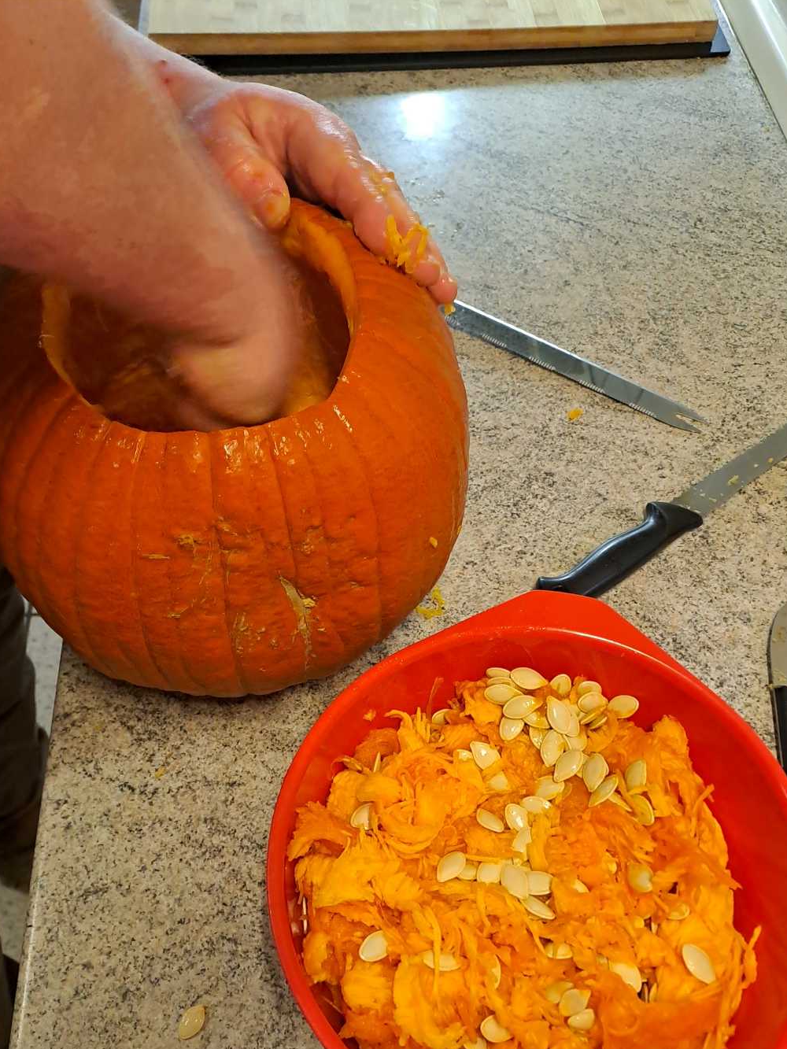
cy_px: 626
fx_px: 909
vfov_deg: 59.5
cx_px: 375
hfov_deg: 46.8
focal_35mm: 30
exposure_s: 1/33
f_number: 1.8
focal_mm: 4.65
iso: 320
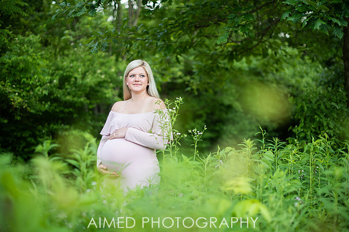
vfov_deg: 26.5
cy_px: 116
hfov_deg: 38.9
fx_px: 494
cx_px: 174
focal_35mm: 51
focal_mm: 50
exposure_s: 1/320
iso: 200
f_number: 1.8
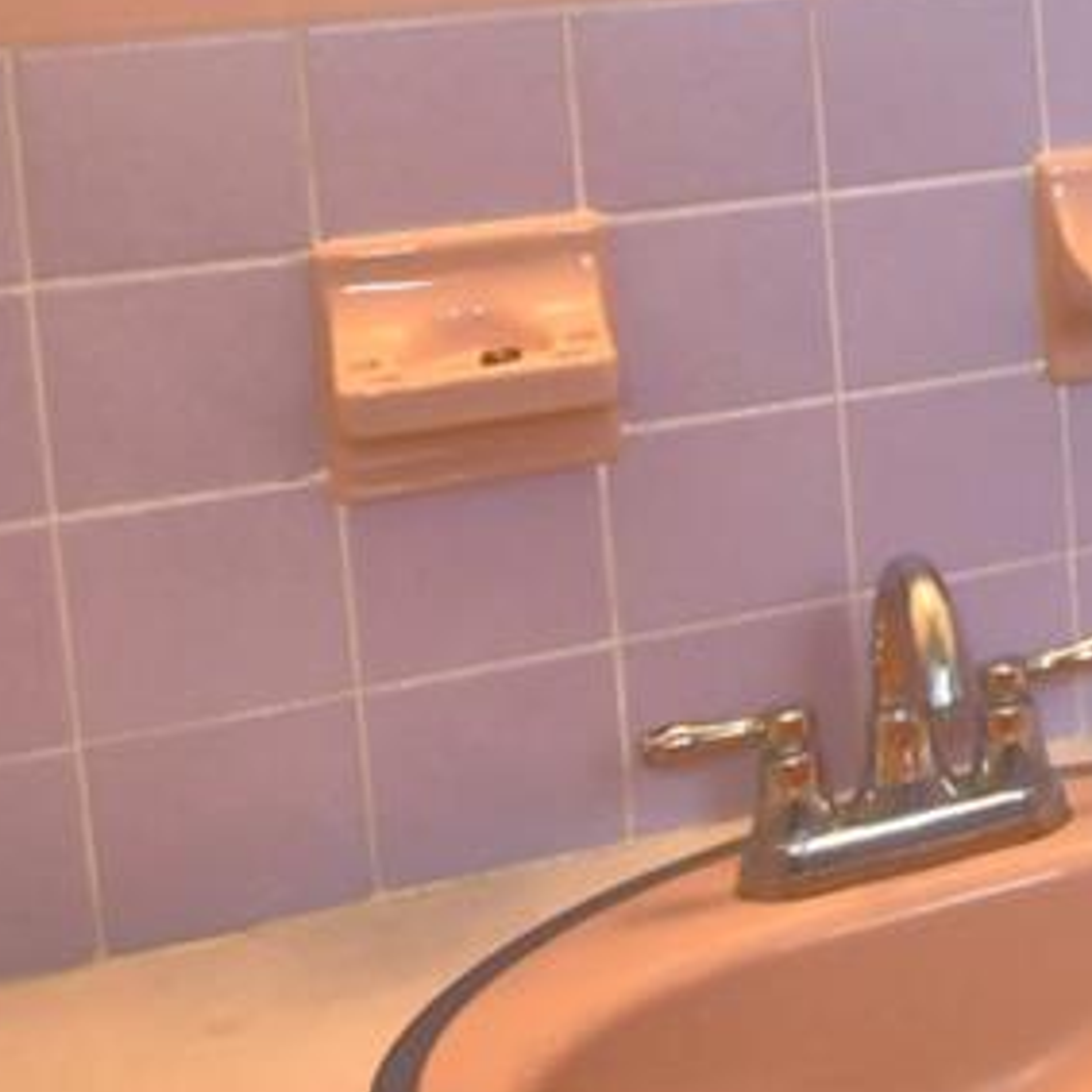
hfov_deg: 16.7
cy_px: -62
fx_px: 2570
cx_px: 2284
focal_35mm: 72
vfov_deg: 22.8
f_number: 4.5
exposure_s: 1/30
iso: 250
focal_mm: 10
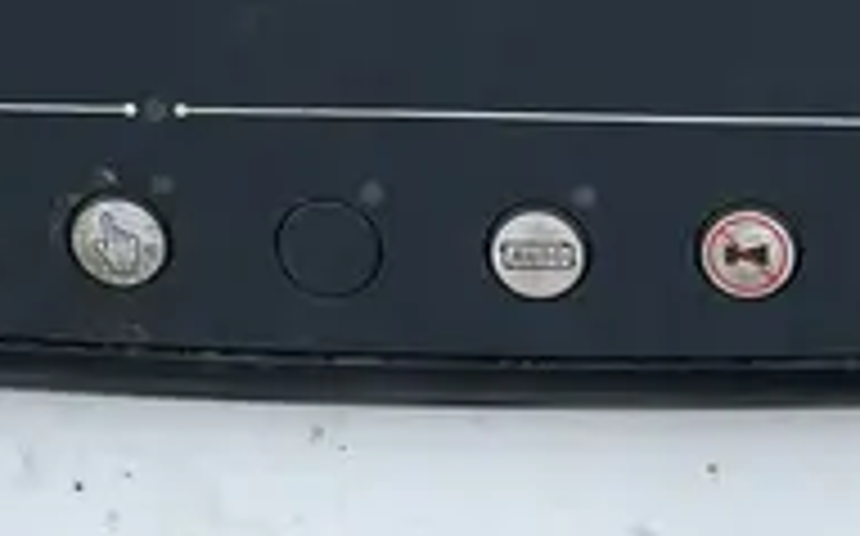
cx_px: 765
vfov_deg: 12.3
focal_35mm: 106
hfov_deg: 19.3
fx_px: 2482
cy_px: 133
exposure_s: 1/1923
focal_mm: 5.1
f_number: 1.6
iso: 50
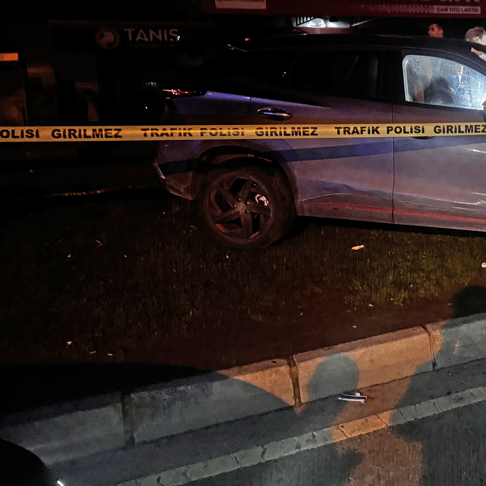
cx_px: 492
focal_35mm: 44
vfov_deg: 38.0
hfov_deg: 34.7
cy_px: 172
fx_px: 699
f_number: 1.78
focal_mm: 6.76
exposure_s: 1/25
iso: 1250
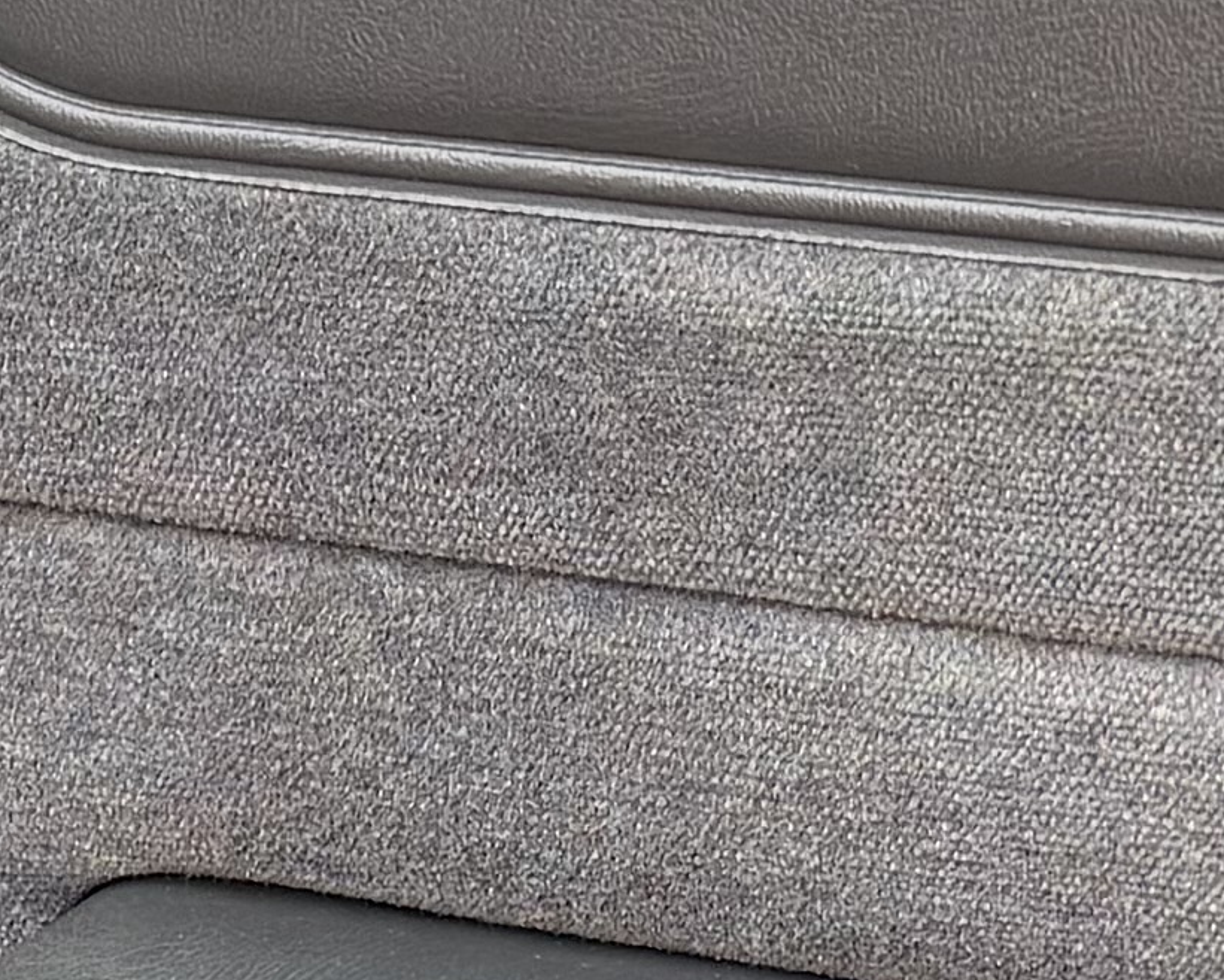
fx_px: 5905
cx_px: -422
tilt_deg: -37.6
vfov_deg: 9.3
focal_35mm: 163
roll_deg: +0.9
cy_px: 1301
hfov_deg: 11.5
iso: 80
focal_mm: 6.76
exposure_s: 1/158
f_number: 1.78
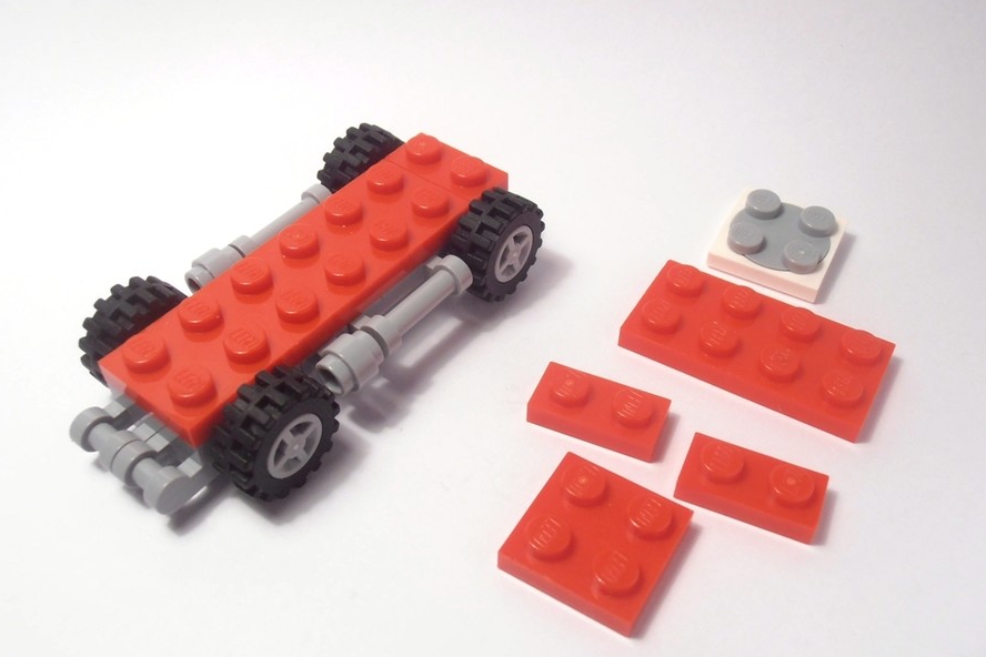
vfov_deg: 34.2
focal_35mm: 39
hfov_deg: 49.6
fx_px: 1068
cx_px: 489
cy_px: 332
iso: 80
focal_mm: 6.61
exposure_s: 1/60
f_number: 3.9
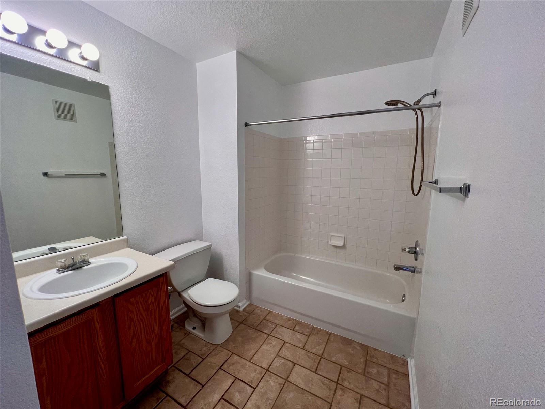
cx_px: 272
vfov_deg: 89.9
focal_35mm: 13
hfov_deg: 106.2
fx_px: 205
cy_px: 204
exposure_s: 1/120
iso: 80
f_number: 1.8
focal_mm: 1.57
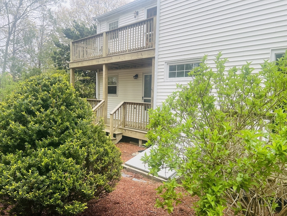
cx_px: 144
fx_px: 216
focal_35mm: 26
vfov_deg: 53.1
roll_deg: -2.0
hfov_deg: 67.3
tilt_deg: -3.8
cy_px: 108
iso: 50
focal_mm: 5.7
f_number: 1.5
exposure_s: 1/394
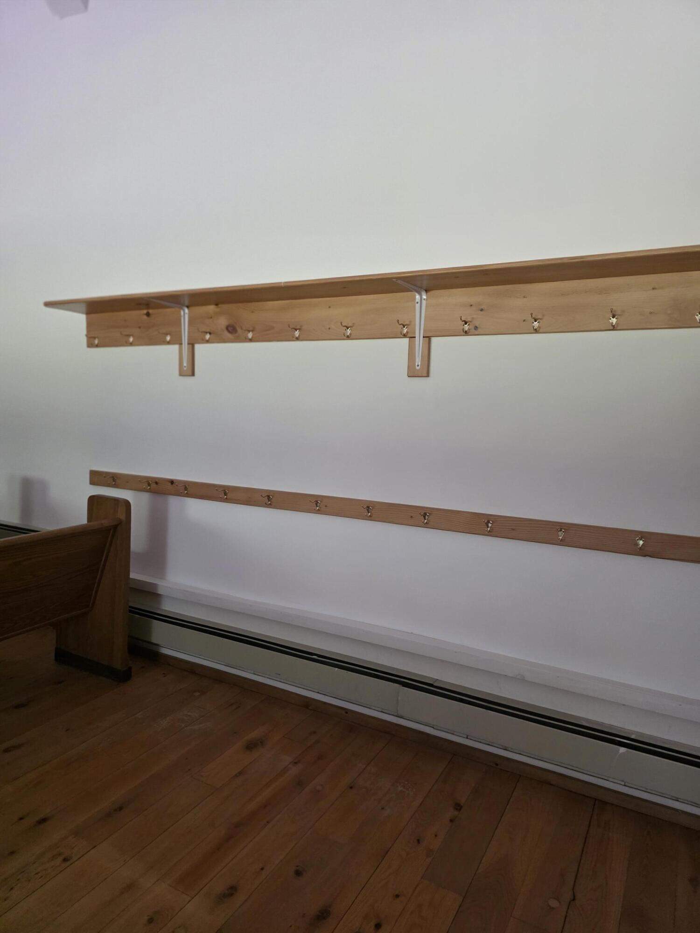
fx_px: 620
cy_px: 466
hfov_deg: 58.9
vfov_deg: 73.9
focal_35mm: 23
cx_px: 350
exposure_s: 1/120
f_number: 1.7
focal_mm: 6.3
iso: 1250
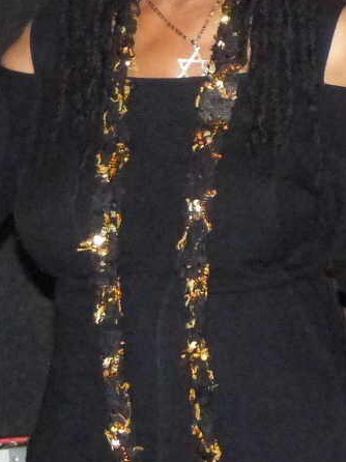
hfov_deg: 5.2
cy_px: 7
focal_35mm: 287
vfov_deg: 6.9
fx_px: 3829
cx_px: 176
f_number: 2.8
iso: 1600
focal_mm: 23.1
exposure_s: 1/160
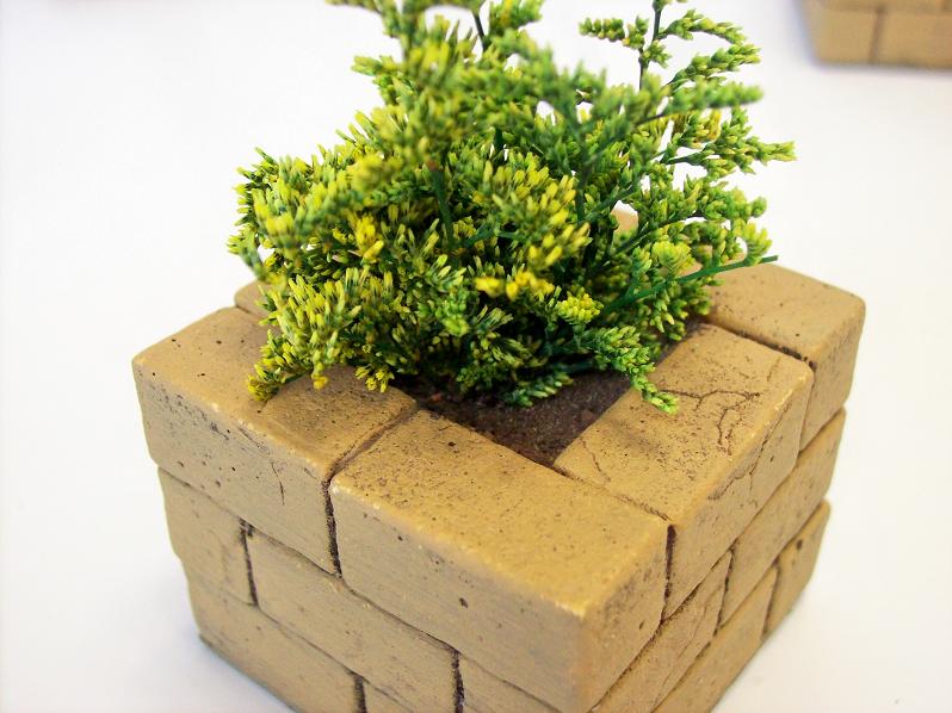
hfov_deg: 42.1
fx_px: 1237
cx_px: 476
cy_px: 356
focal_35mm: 45
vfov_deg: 32.2
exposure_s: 1/88.1
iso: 200
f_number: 3
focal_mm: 7.6
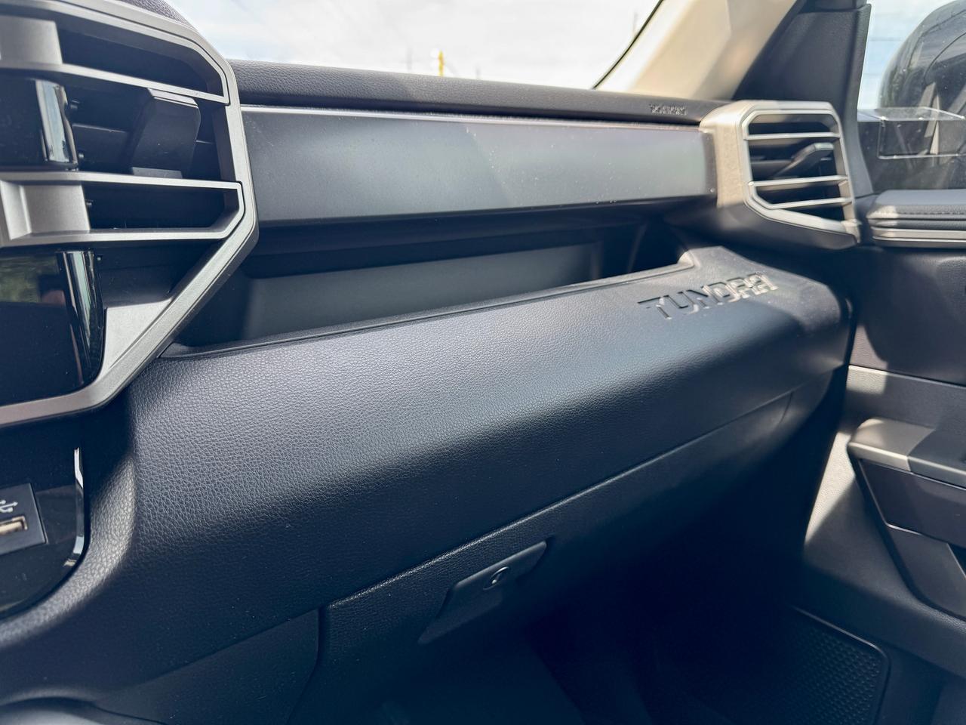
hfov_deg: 71.6
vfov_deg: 56.8
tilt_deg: -13.0
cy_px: 362
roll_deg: +0.4
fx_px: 670
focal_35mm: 24
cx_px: 483
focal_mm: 6.76
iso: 64
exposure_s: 1/121
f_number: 1.78
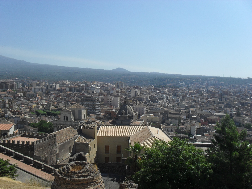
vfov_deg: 40.7
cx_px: 126
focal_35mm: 35
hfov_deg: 52.6
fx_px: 255
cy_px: 94
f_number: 8.4
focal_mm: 6.3
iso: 100
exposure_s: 1/350
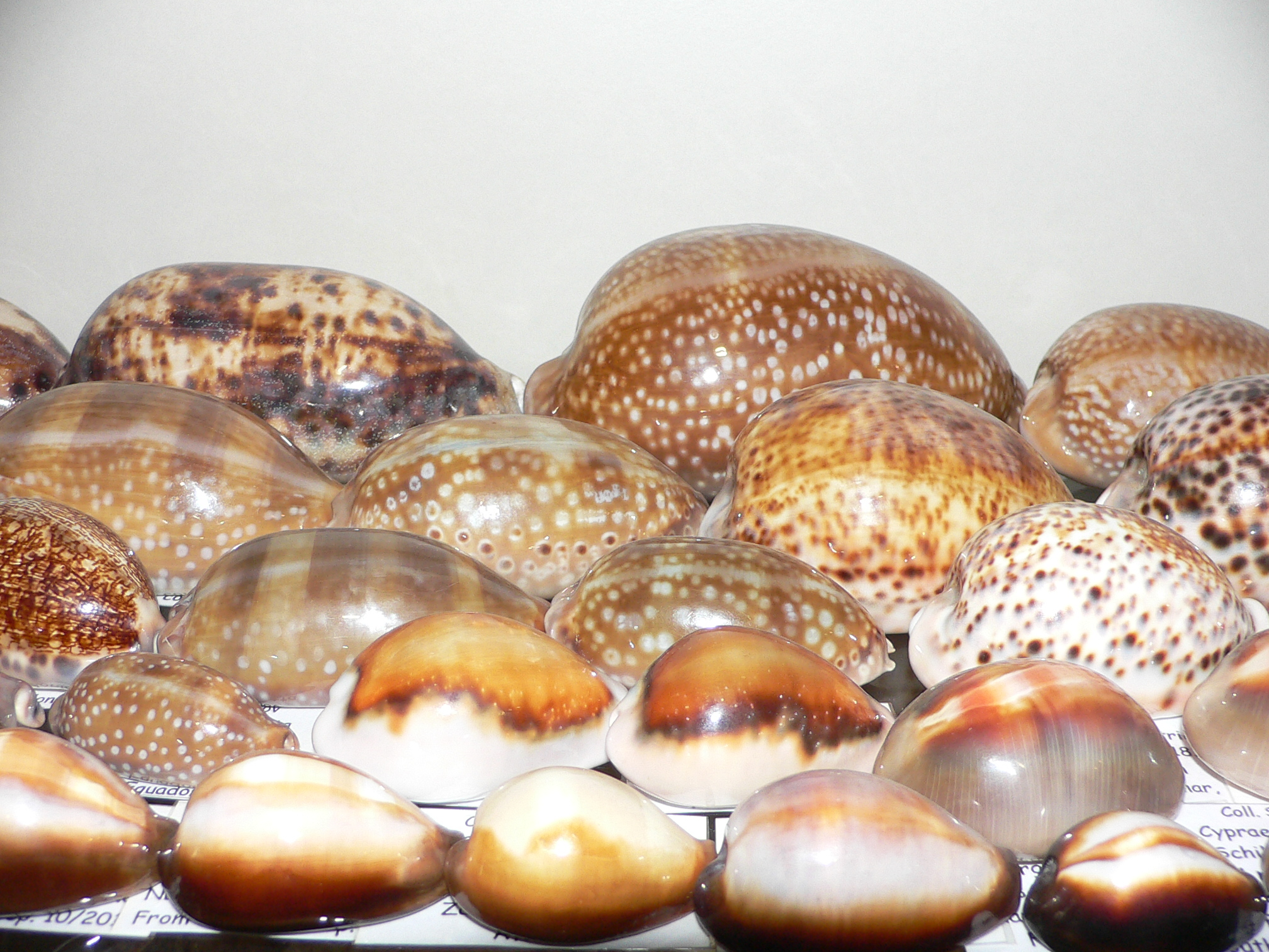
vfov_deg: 40.7
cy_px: 476
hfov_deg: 52.6
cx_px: 634
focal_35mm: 35
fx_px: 1283
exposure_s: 1/60
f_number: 2.8
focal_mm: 4.6
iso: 100
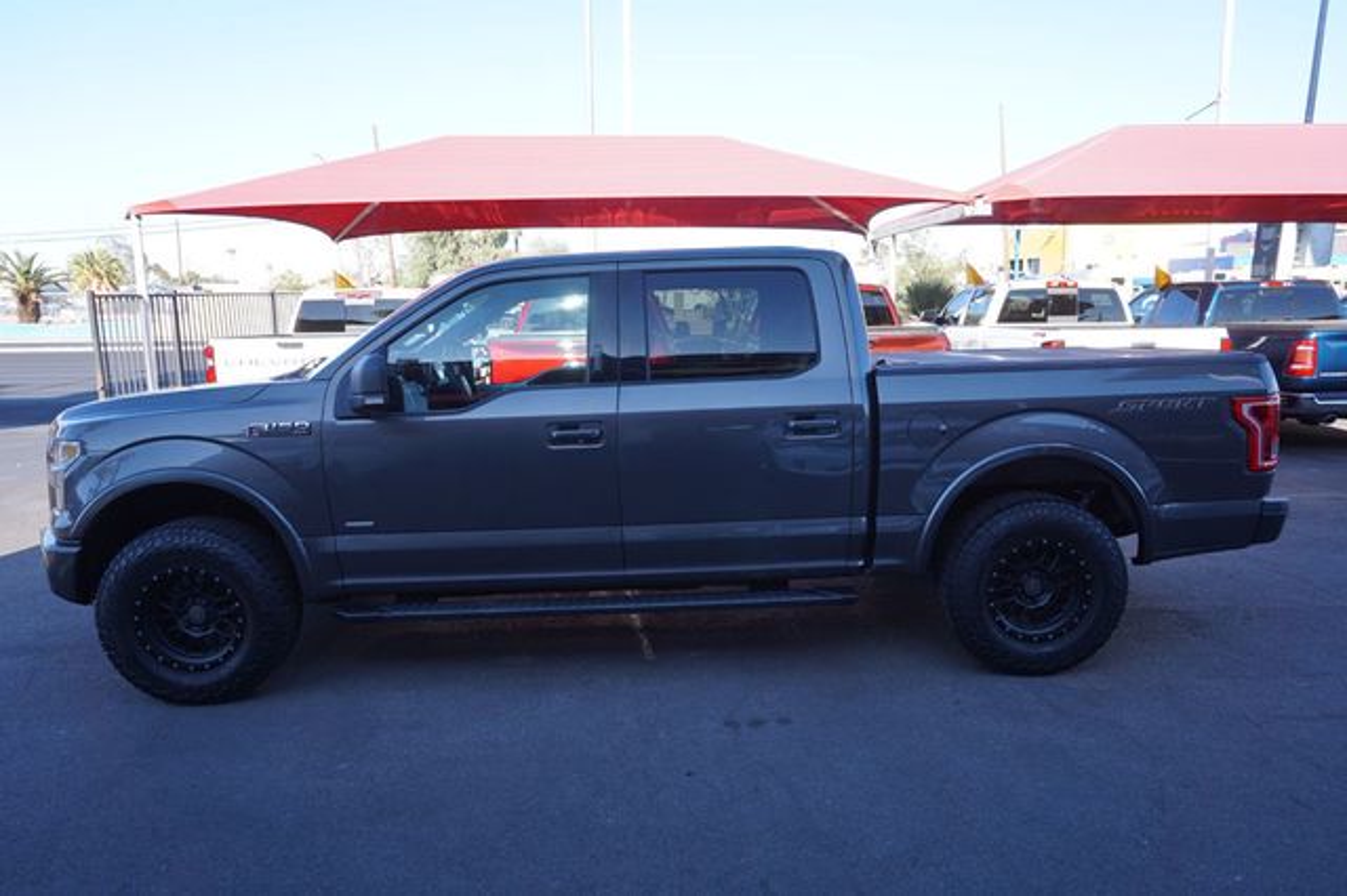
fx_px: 897
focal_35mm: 24
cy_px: 448
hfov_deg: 73.8
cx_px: 674
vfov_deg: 53.1
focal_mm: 16
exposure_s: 1/80
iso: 100
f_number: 6.3
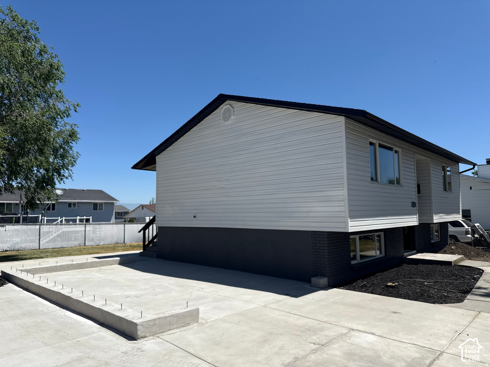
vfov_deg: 56.8
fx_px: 340
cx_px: 245
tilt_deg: +4.4
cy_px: 184
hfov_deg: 71.6
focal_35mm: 24
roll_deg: +0.7
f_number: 1.78
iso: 80
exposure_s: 1/7353
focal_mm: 6.76
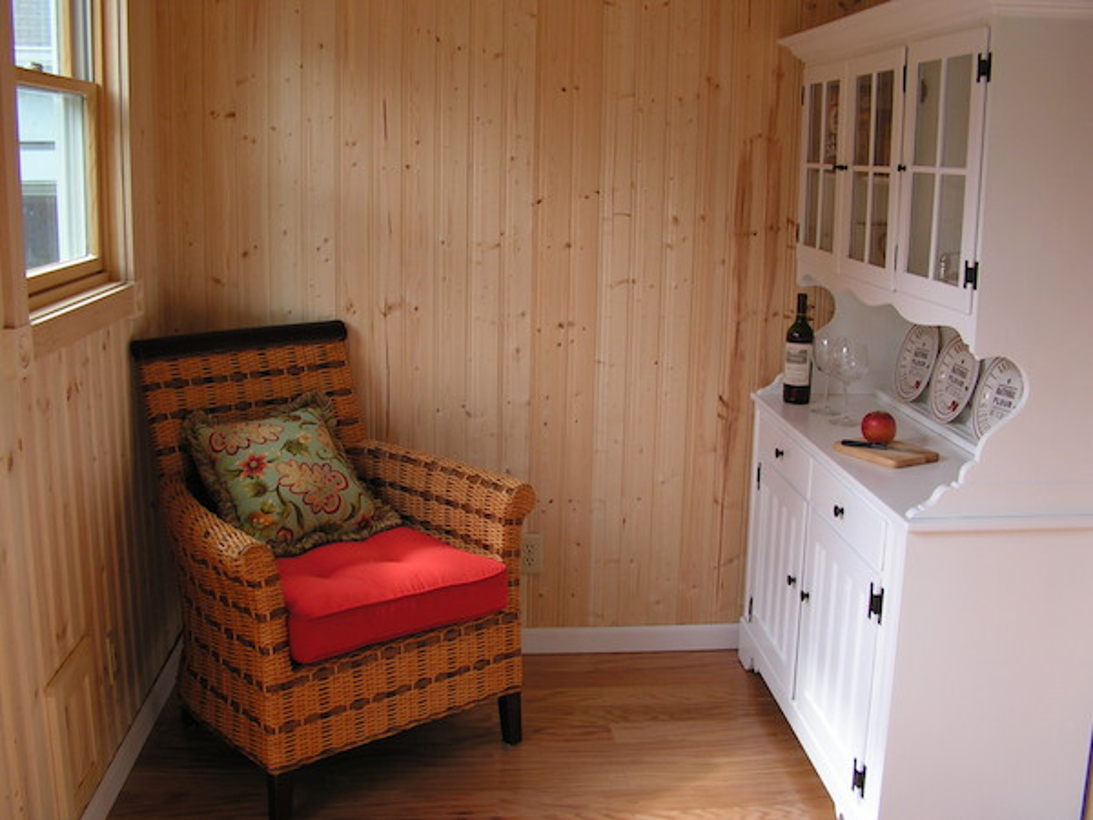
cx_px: 546
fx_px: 1137
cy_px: 410
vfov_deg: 39.7
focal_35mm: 36
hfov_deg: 51.4
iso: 64
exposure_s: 1/50
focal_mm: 6
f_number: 3.2
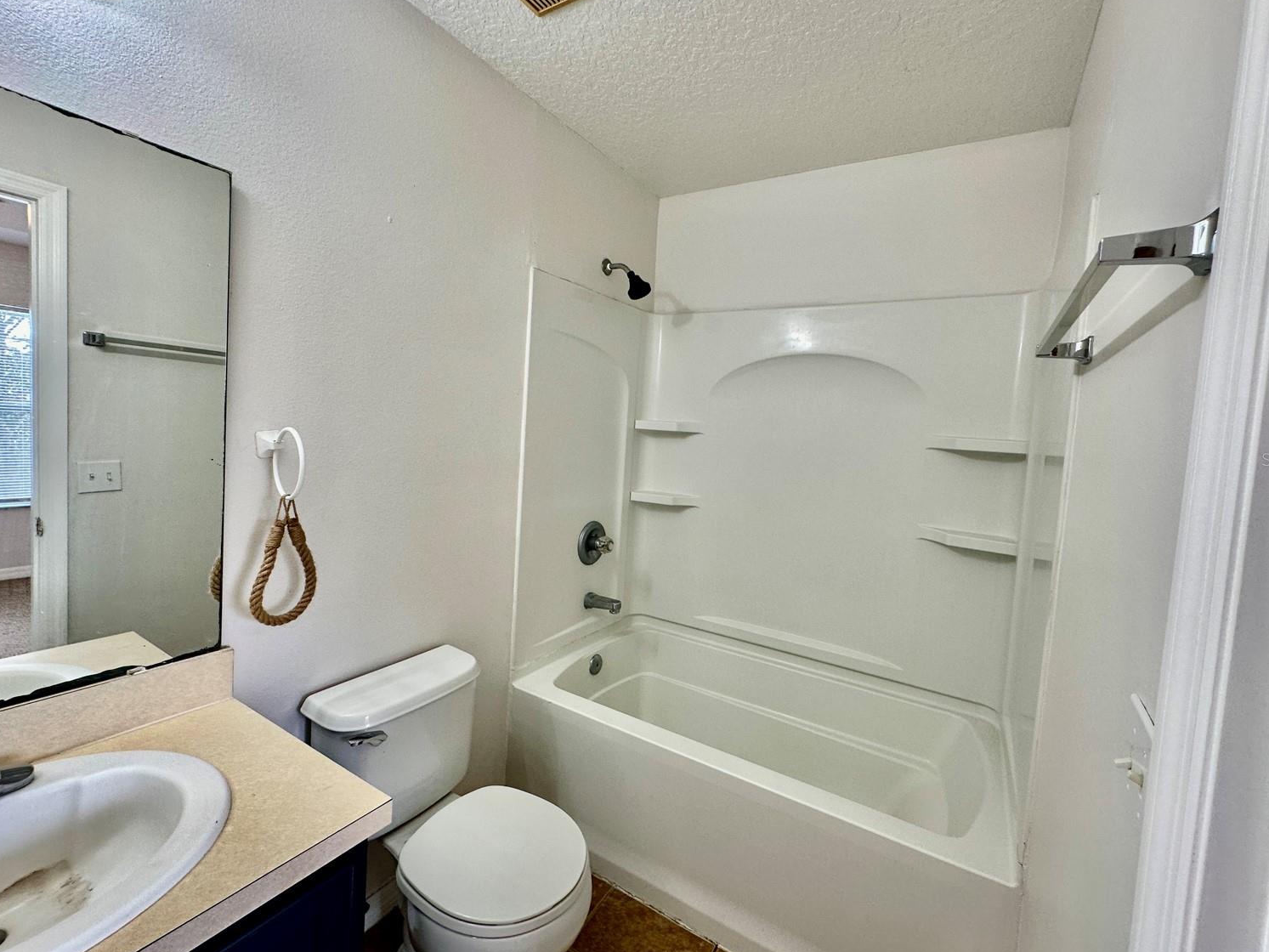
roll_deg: -3.4
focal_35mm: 15
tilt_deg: -2.5
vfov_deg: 81.7
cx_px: 662
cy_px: 459
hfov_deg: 98.1
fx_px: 550
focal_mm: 2.22
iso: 125
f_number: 2.2
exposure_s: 1/120
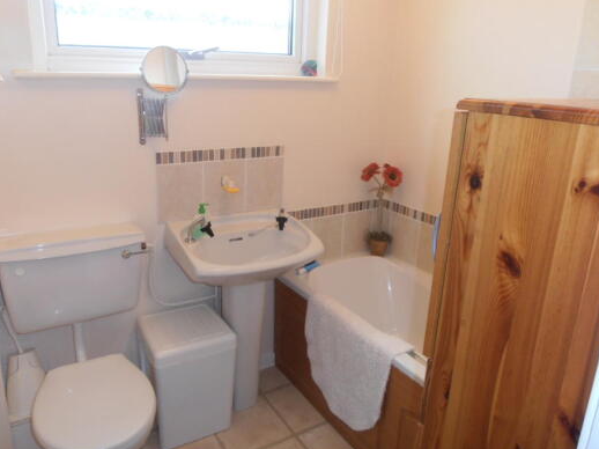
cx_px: 280
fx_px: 467
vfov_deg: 51.3
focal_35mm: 27
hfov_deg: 65.3
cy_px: 205
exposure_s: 1/30
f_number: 3
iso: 125
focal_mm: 4.2
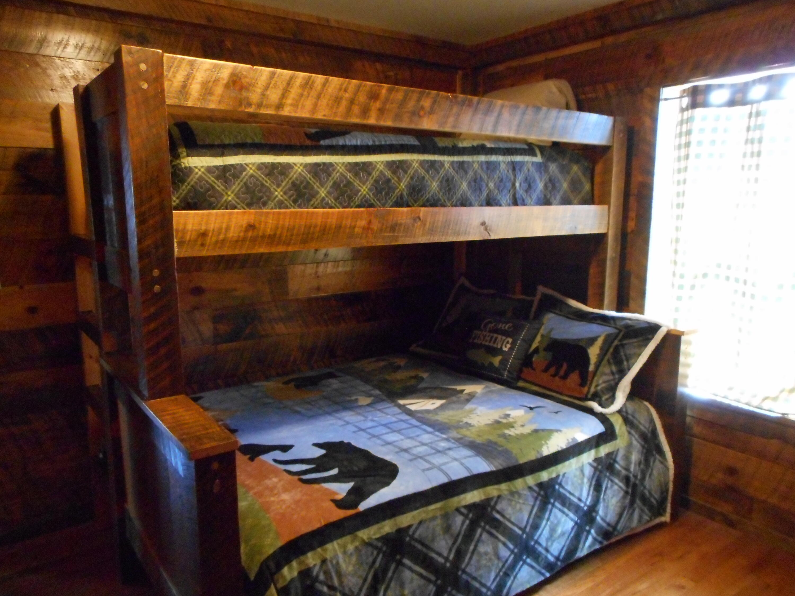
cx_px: 398
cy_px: 298
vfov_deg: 54.9
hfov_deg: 69.4
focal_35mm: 25
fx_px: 574
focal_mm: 4.5
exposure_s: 1/10
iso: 800
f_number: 3.7
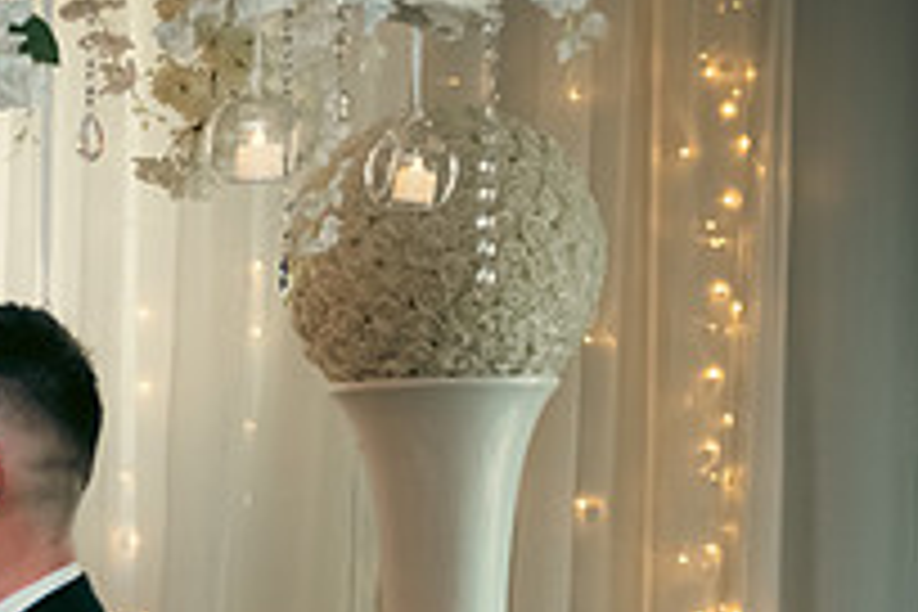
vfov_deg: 8.7
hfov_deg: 12.7
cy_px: 821
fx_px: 3978
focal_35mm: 156
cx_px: -346
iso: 1250
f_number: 3.5
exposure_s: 1/160
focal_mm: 55
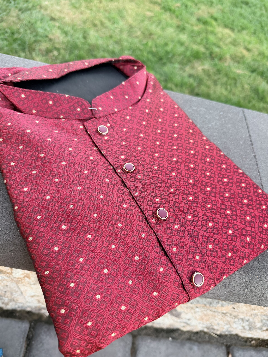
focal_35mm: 24
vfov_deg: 71.6
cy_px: 178
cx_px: 134
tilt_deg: -51.8
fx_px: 248
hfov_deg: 56.8
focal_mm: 6.76
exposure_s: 1/81
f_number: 1.78
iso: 200
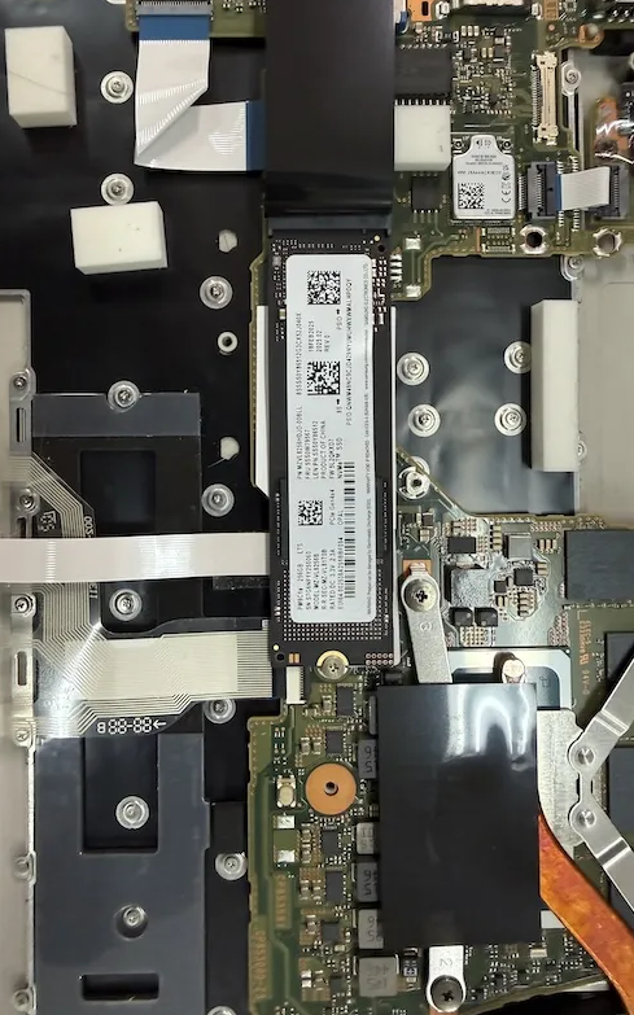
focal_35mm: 26
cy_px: 513
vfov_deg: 70.4
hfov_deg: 47.5
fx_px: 719
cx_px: 289
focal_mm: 2.22
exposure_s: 1/100
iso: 320
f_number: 2.2
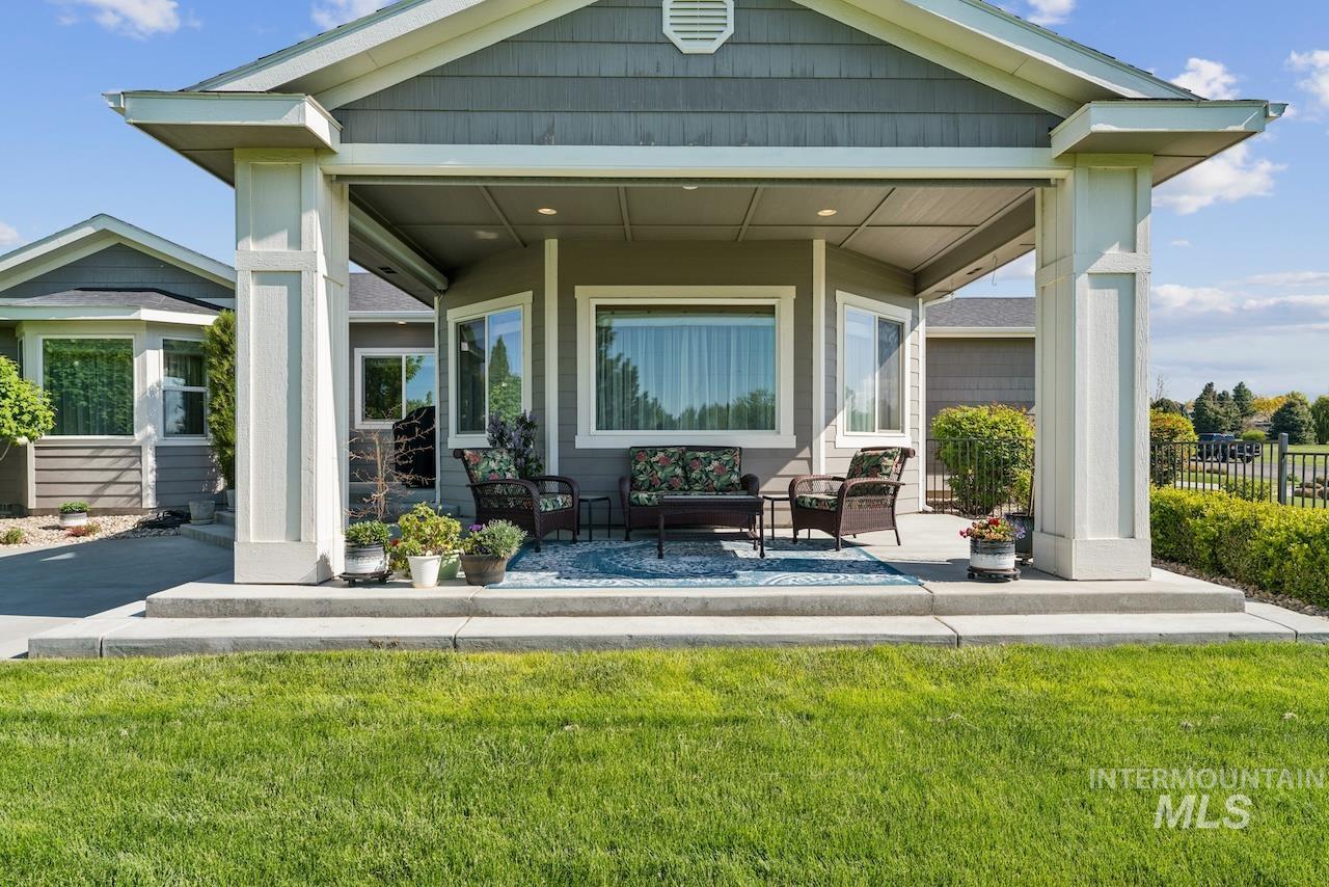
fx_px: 757
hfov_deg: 82.6
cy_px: 444
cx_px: 664
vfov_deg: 60.7
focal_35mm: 20
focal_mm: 20.5
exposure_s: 1/200
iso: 400
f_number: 13
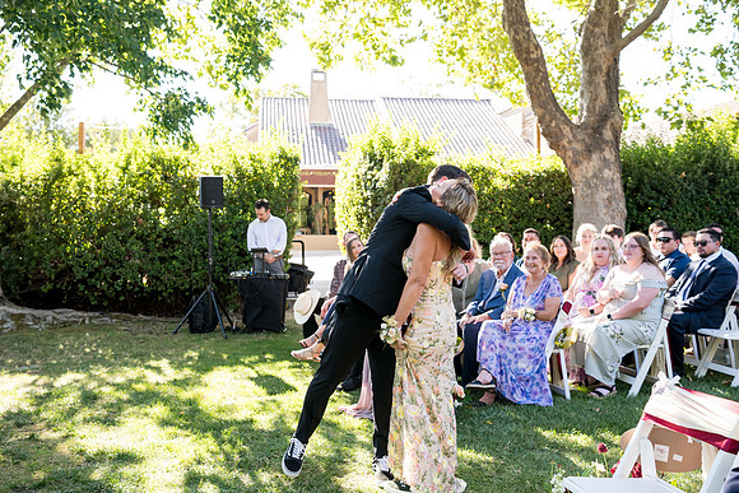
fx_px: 719
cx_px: 370
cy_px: 246
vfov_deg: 37.9
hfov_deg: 54.4
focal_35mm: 35
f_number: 4
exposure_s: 1/400
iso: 640
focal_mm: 35
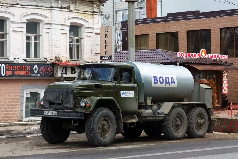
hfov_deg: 35.1
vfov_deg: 23.8
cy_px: 80
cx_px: 119
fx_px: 377
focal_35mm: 57
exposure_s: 1/800
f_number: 3.5
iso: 125
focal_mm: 21.29
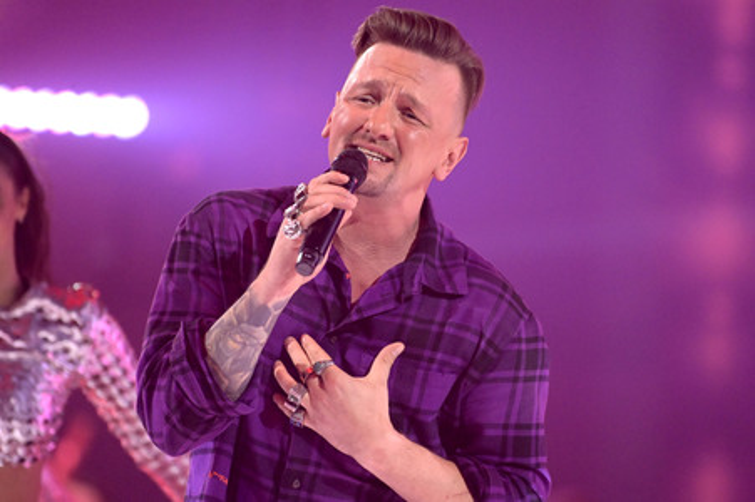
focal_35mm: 500
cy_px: 251
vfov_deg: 2.7
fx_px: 10478
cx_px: 378
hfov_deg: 4.1
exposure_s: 1/400
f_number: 5.6
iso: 8000
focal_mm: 500
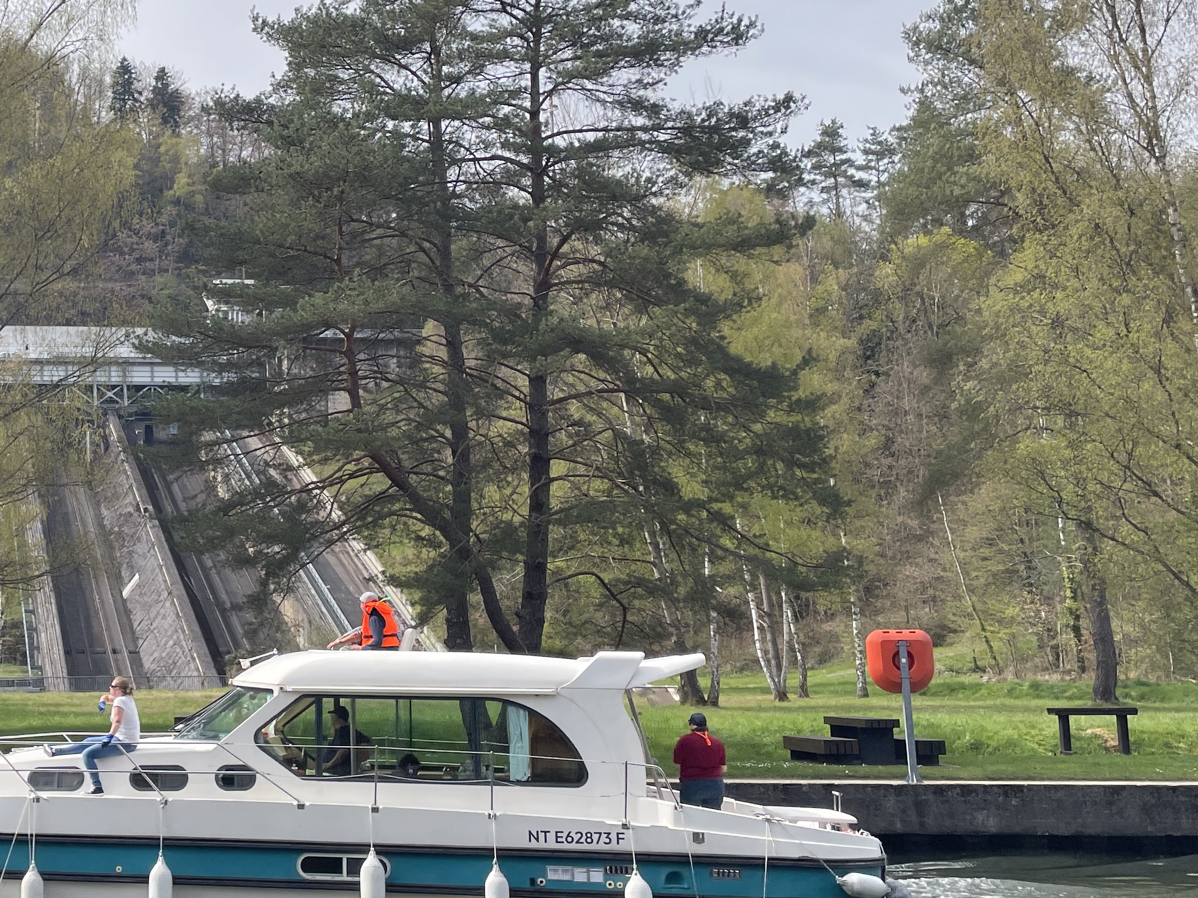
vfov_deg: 29.1
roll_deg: +0.6
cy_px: 447
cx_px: 112
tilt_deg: +8.3
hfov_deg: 35.8
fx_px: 1730
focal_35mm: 50
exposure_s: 1/2092
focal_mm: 4.2
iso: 32
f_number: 1.6
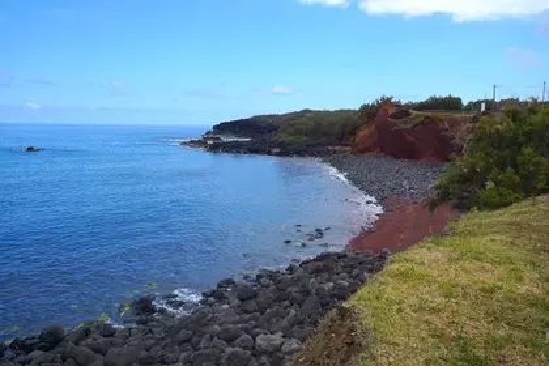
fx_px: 503
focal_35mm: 33
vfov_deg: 40.0
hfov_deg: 57.2
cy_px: 183
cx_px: 274
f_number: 6.3
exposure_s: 1/1000
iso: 160
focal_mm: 22
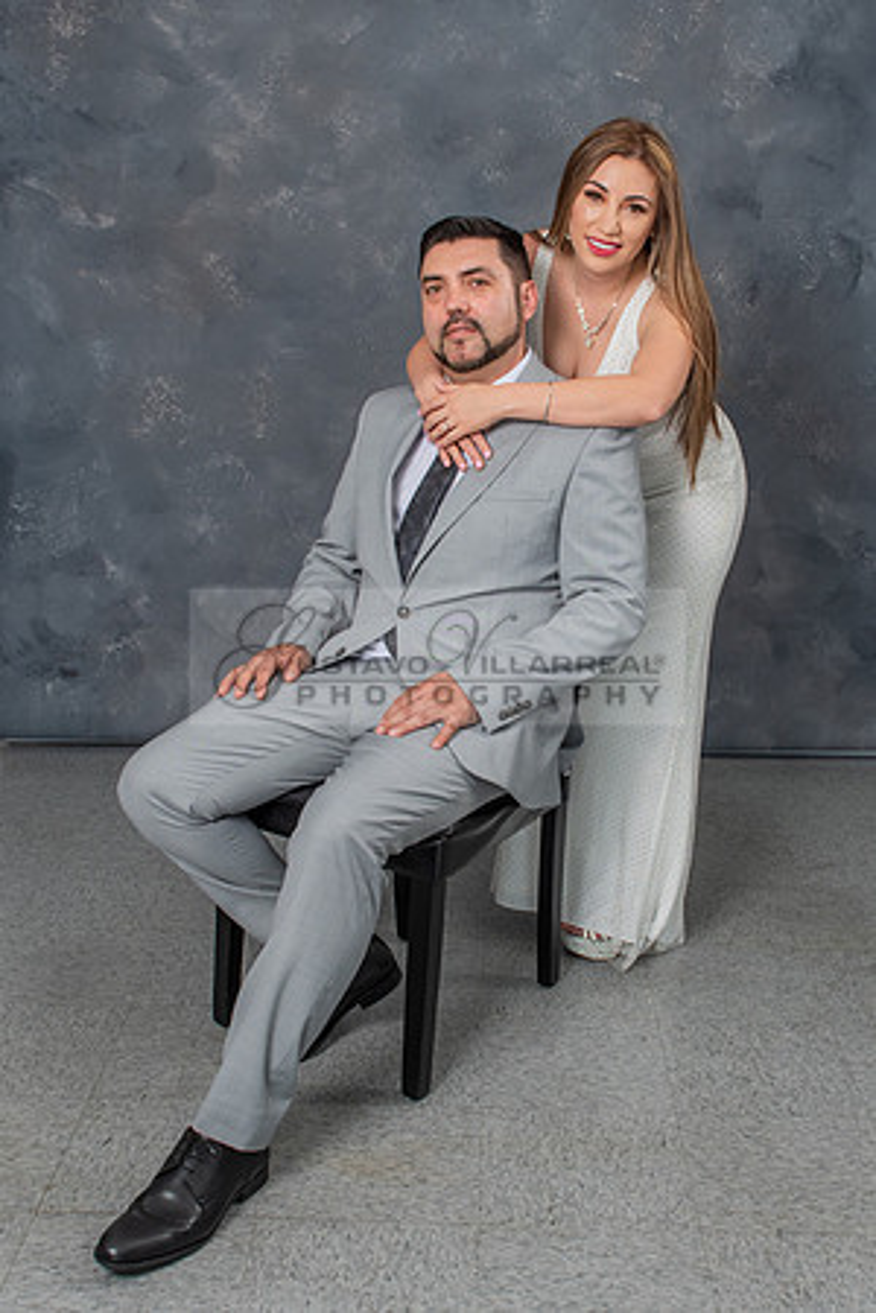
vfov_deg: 45.7
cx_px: 499
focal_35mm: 43
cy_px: 640
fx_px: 1561
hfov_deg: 31.3
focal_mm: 24
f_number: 5.6
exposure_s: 1/160
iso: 200
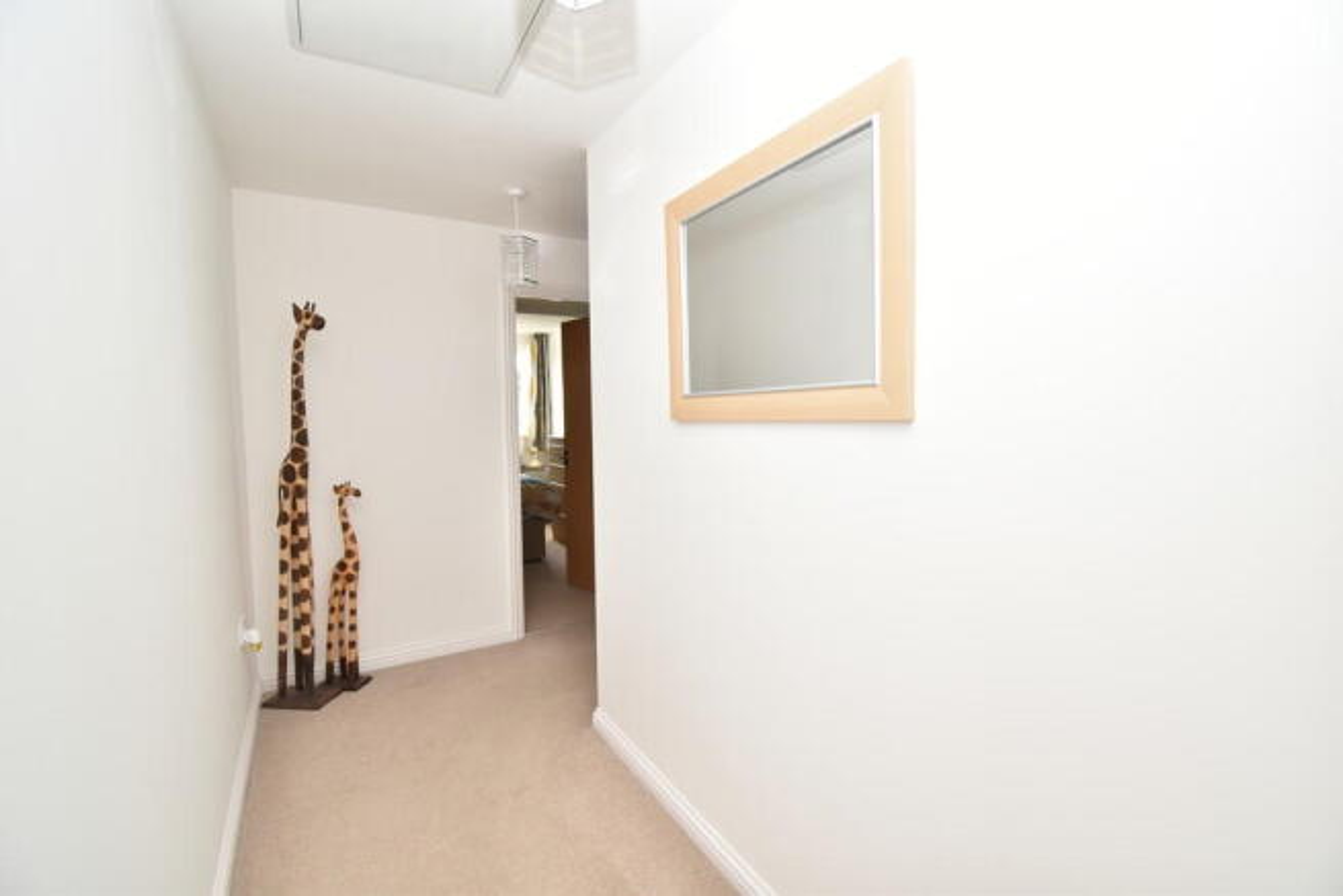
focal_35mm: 15
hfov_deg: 100.4
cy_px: 448
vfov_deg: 77.4
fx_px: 560
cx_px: 672
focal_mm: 10
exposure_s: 1/60
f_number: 5
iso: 200
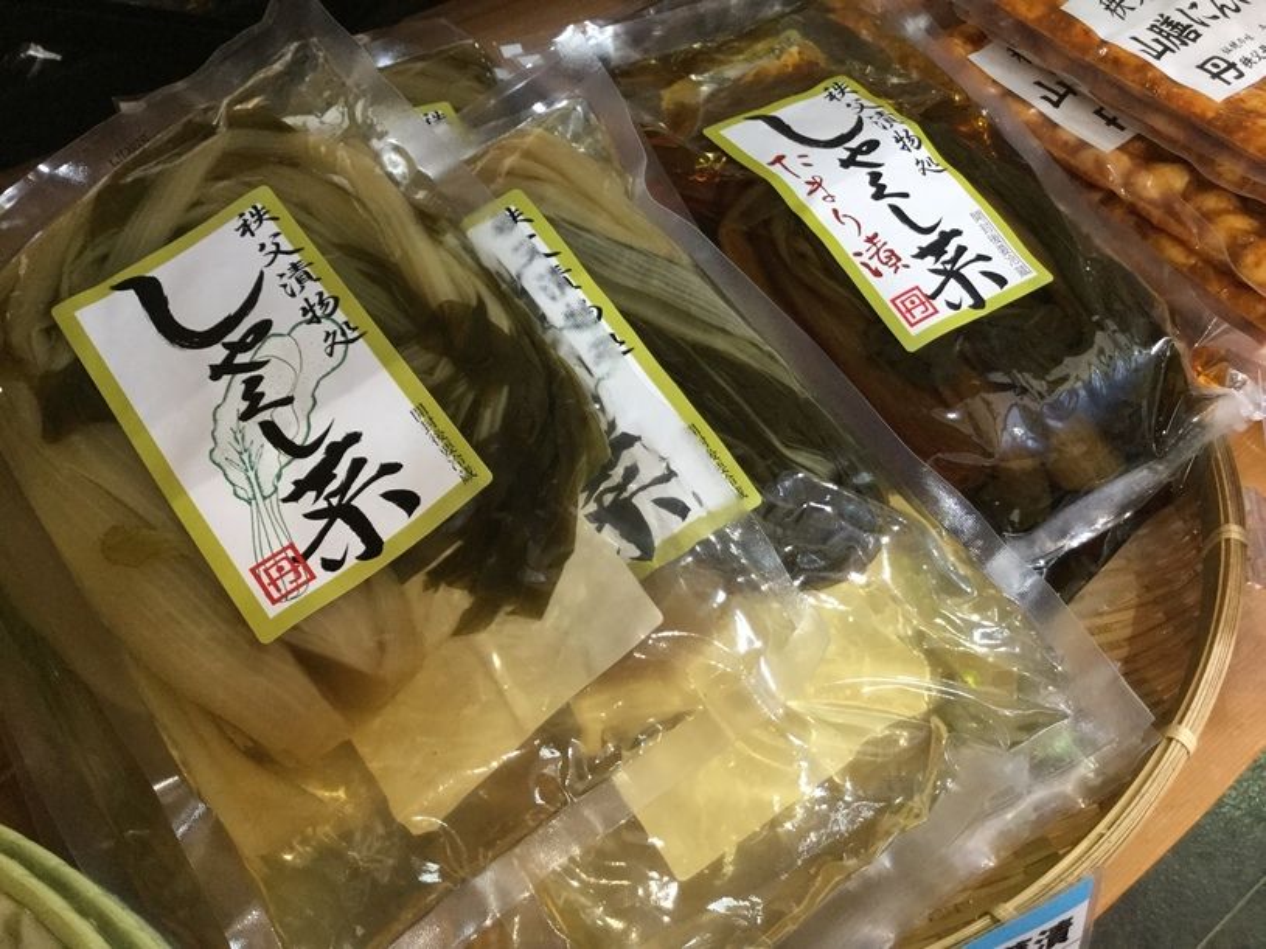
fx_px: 1134
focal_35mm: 31
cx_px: 633
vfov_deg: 45.4
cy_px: 474
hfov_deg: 58.4
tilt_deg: -54.0
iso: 100
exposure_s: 1/30
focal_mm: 3.3
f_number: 2.4
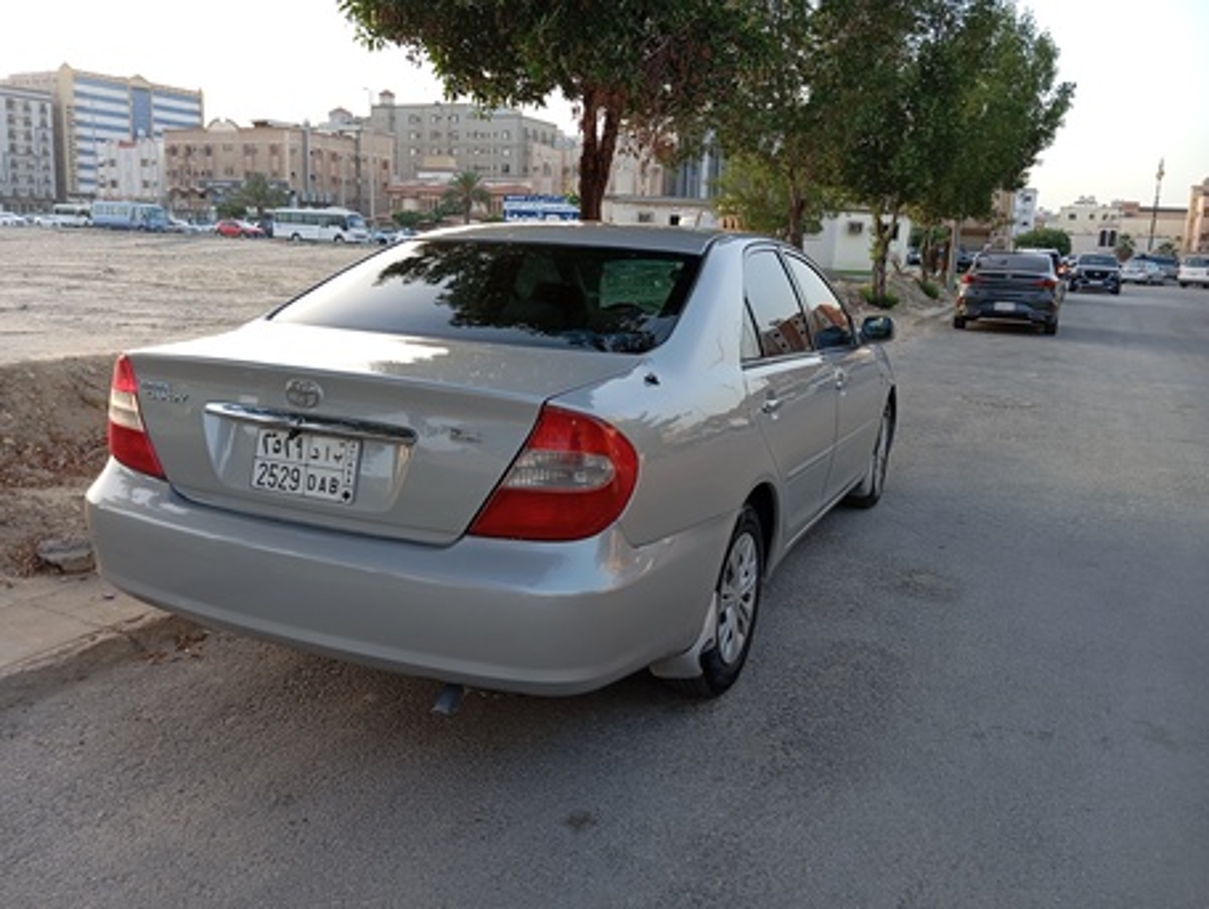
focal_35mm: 28
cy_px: 454
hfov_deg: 63.4
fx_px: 979
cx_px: 604
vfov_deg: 49.8
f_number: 1.8
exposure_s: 1/120
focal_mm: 4.22
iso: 192
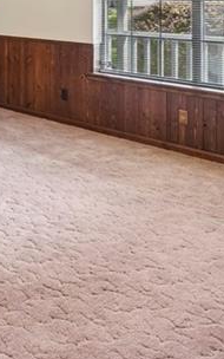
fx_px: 492
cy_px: 3
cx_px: -91
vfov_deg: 36.2
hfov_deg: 22.1
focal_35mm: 50
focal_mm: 14.7
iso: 320
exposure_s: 1/6
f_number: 8
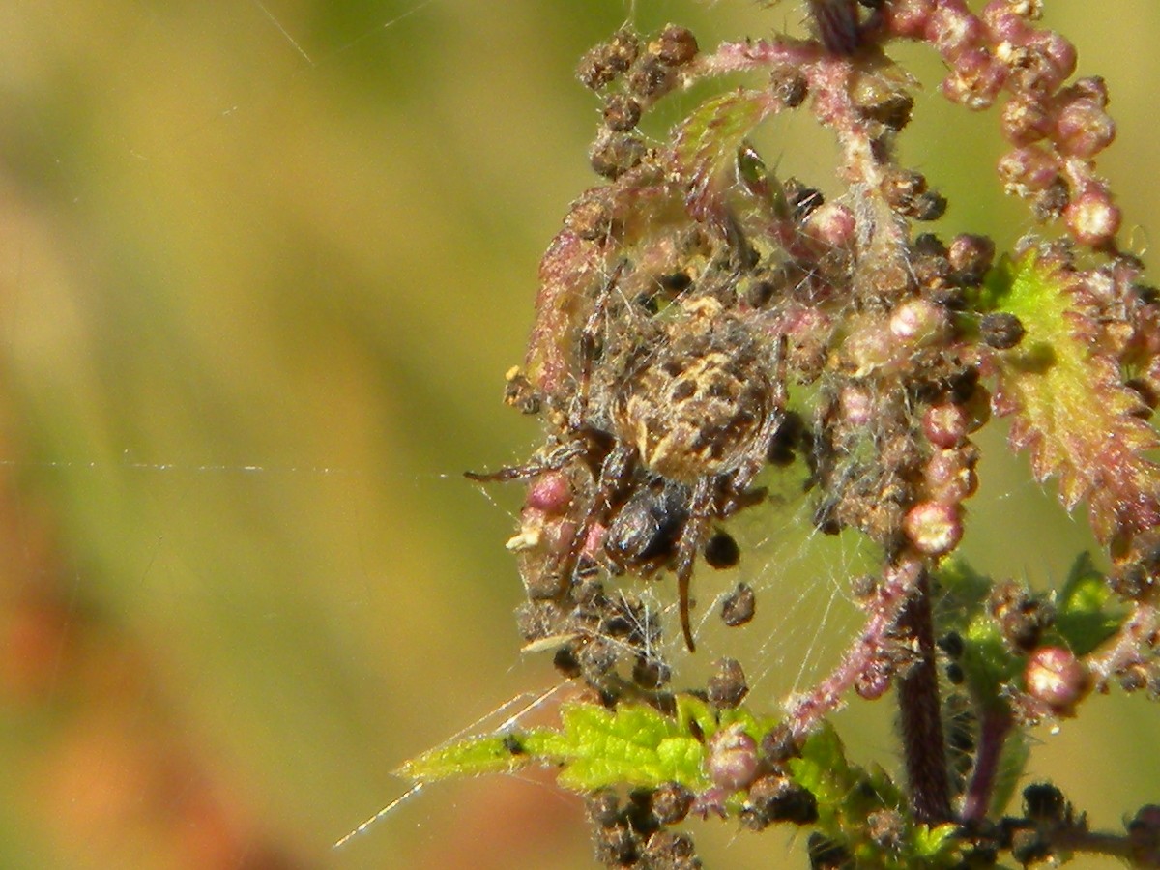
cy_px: 435
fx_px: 4960
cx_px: 580
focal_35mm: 148
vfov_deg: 10.0
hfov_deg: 13.3
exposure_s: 1/447
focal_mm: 26.8
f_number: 5
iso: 80
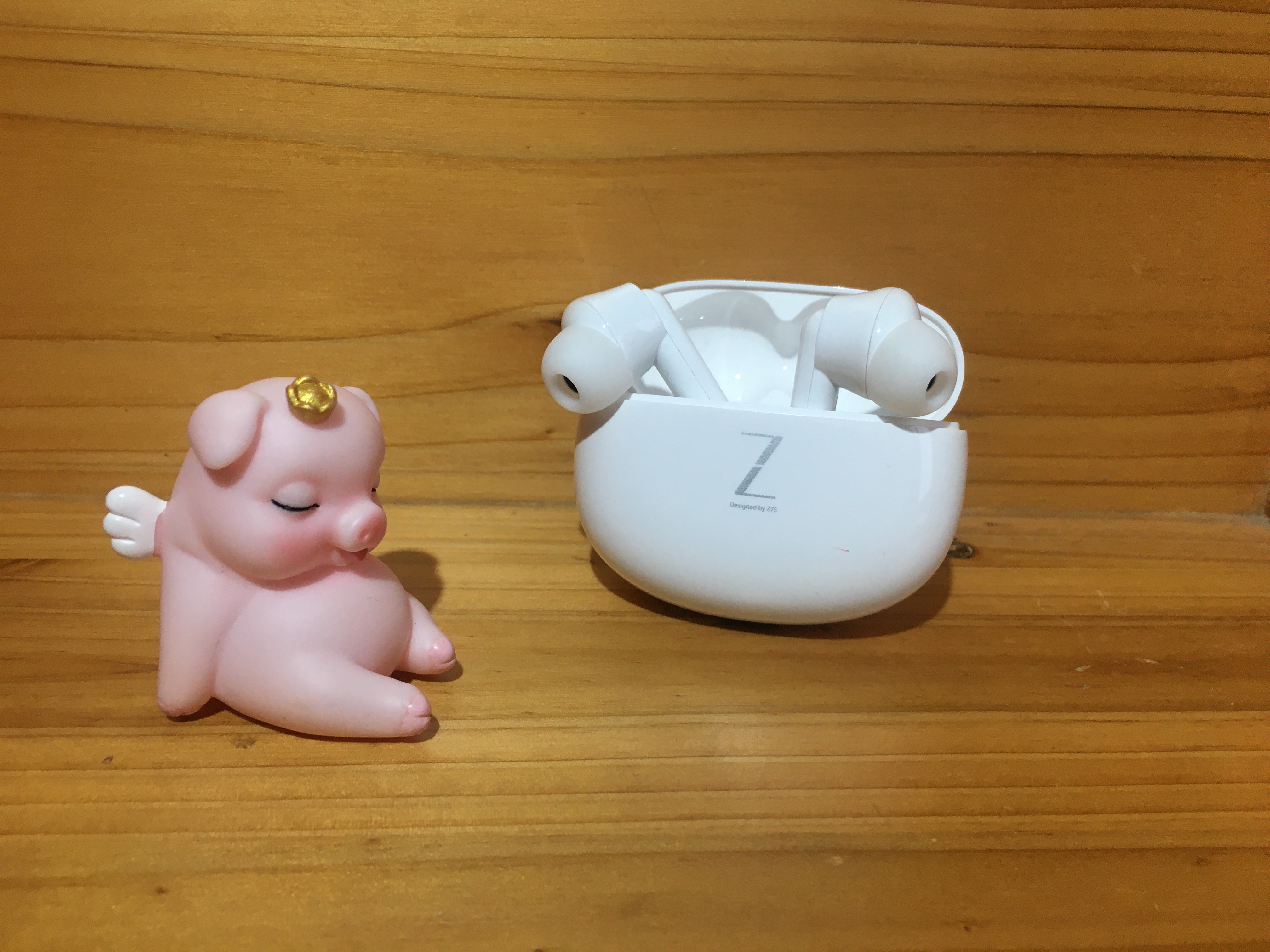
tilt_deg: -20.8
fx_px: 1064
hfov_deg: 61.7
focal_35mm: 29
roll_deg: -3.6
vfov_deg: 48.2
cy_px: 476
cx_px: 635
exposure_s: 1/33
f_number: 2.2
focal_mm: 4.15
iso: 32
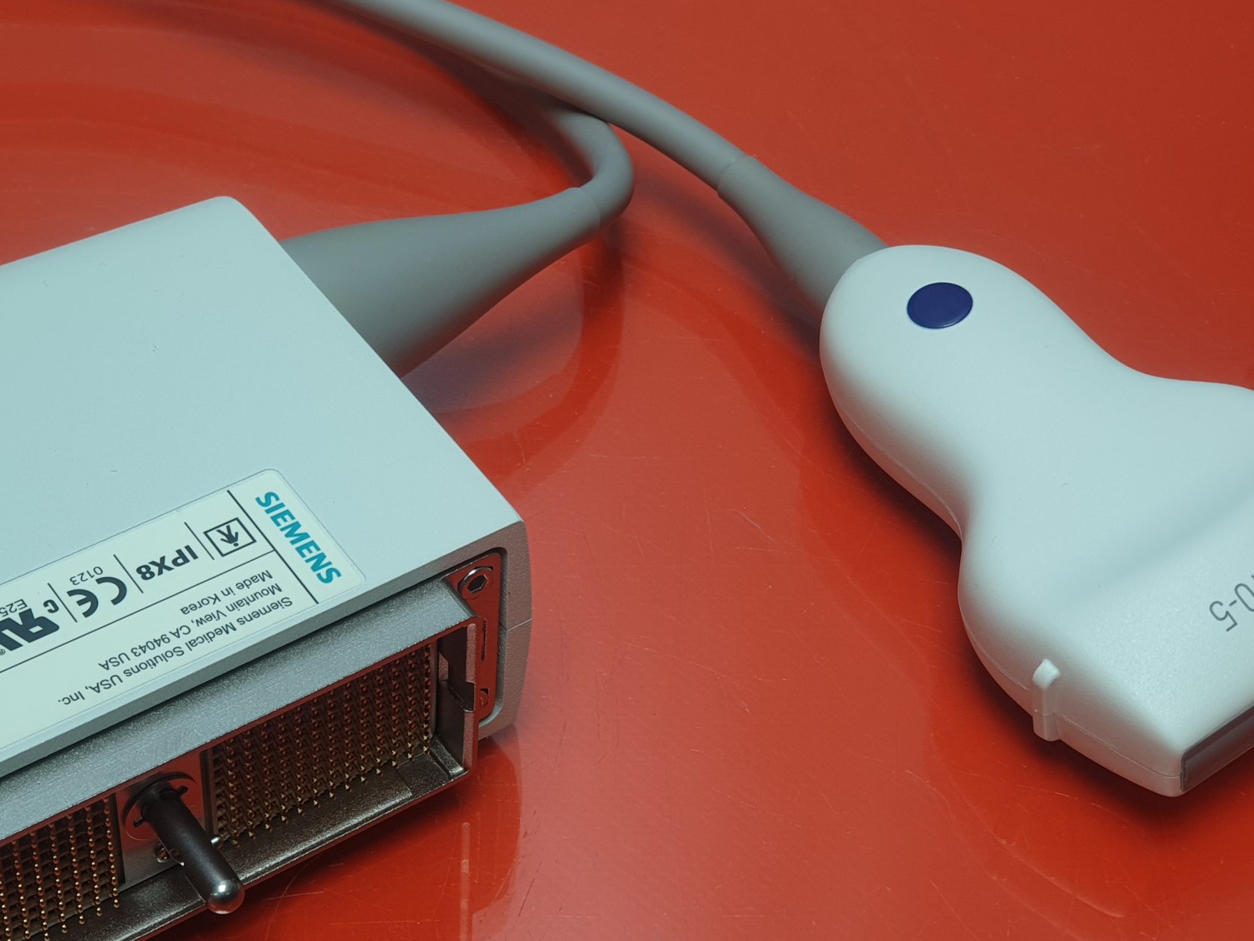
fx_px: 2862
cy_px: 618
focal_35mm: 79
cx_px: 526
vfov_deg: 18.6
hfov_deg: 24.7
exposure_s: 1/33
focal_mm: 6
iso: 40
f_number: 2.4
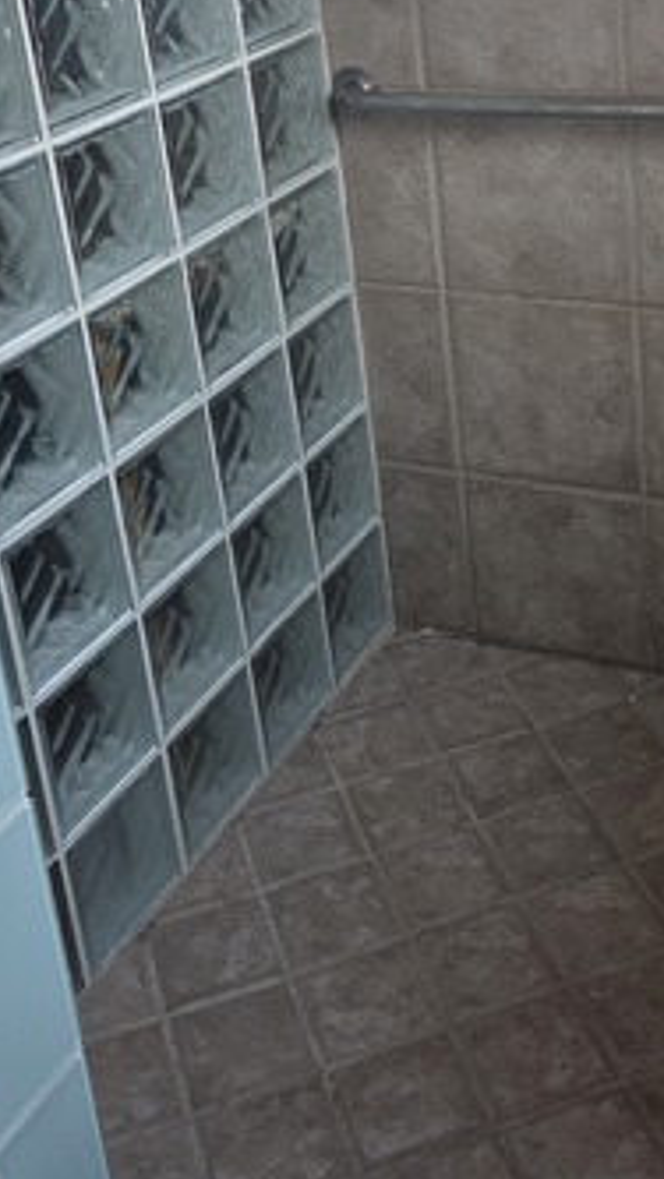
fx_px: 1564
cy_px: 302
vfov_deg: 40.2
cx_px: 512
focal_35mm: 50
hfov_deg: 23.7
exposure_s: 1/907
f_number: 1.8
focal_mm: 5.4
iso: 80
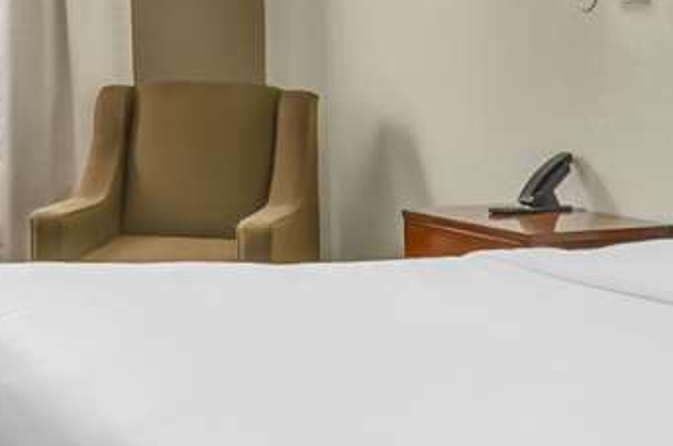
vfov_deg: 18.6
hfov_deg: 28.0
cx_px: 389
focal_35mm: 72
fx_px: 1346
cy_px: 87
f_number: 8
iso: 200
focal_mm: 11
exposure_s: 1
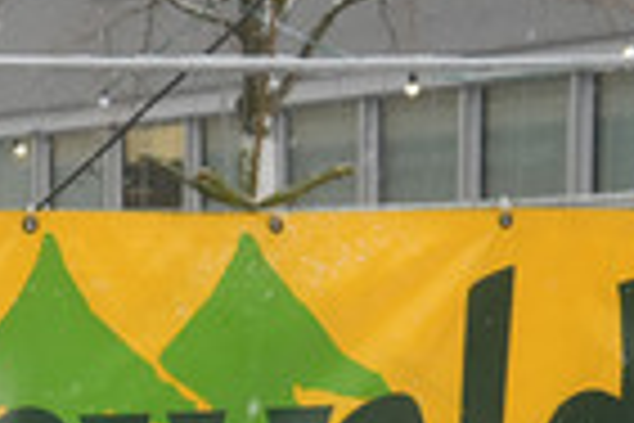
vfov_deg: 9.3
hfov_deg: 13.5
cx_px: -299
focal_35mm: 144
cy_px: 612
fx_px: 2536
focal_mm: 30
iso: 640
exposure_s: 1/250
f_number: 4.5
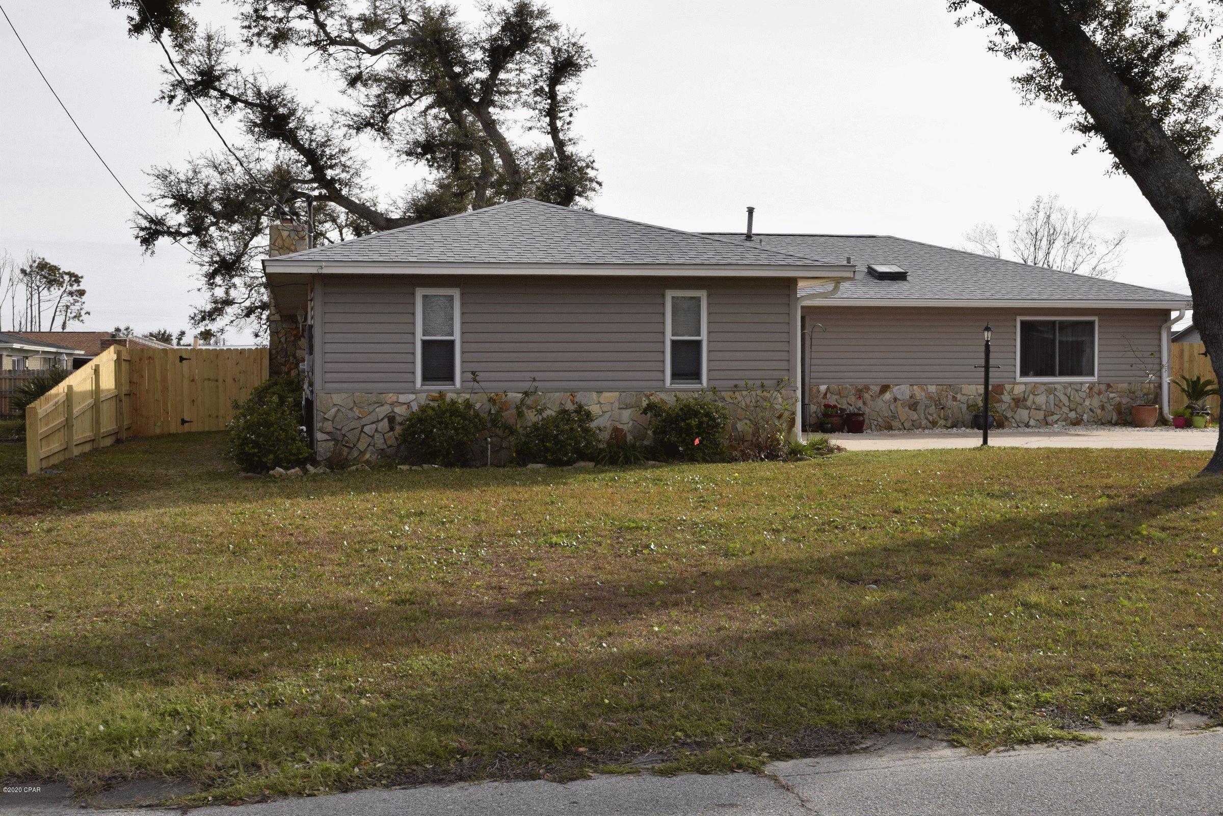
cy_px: 408
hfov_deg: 46.4
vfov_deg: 31.9
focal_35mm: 42
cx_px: 612
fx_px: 1427
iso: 100
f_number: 10
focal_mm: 28
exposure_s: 1/200
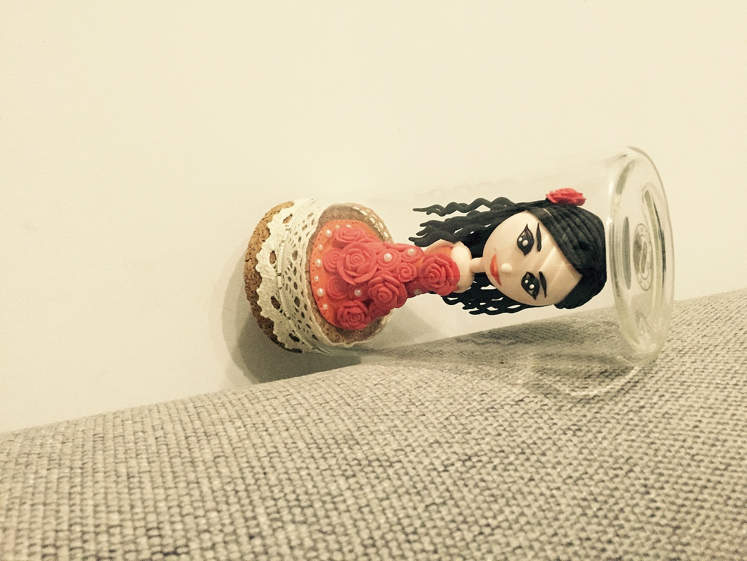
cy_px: 280
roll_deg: +4.0
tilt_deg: -12.3
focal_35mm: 29
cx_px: 374
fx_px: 626
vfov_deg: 48.2
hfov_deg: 61.7
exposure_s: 1/17
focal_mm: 4.15
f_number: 2.2
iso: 250
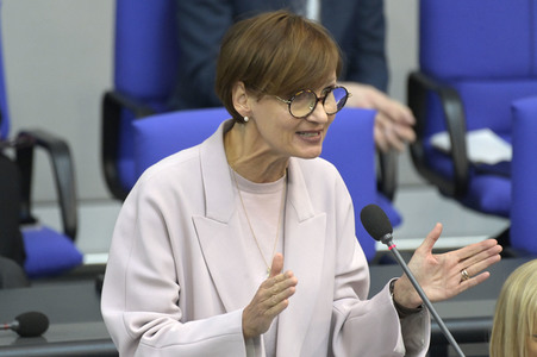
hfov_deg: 4.1
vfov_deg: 2.7
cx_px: 268
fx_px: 7453
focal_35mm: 500
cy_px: 178
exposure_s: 1/320
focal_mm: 500
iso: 8000
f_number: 6.3
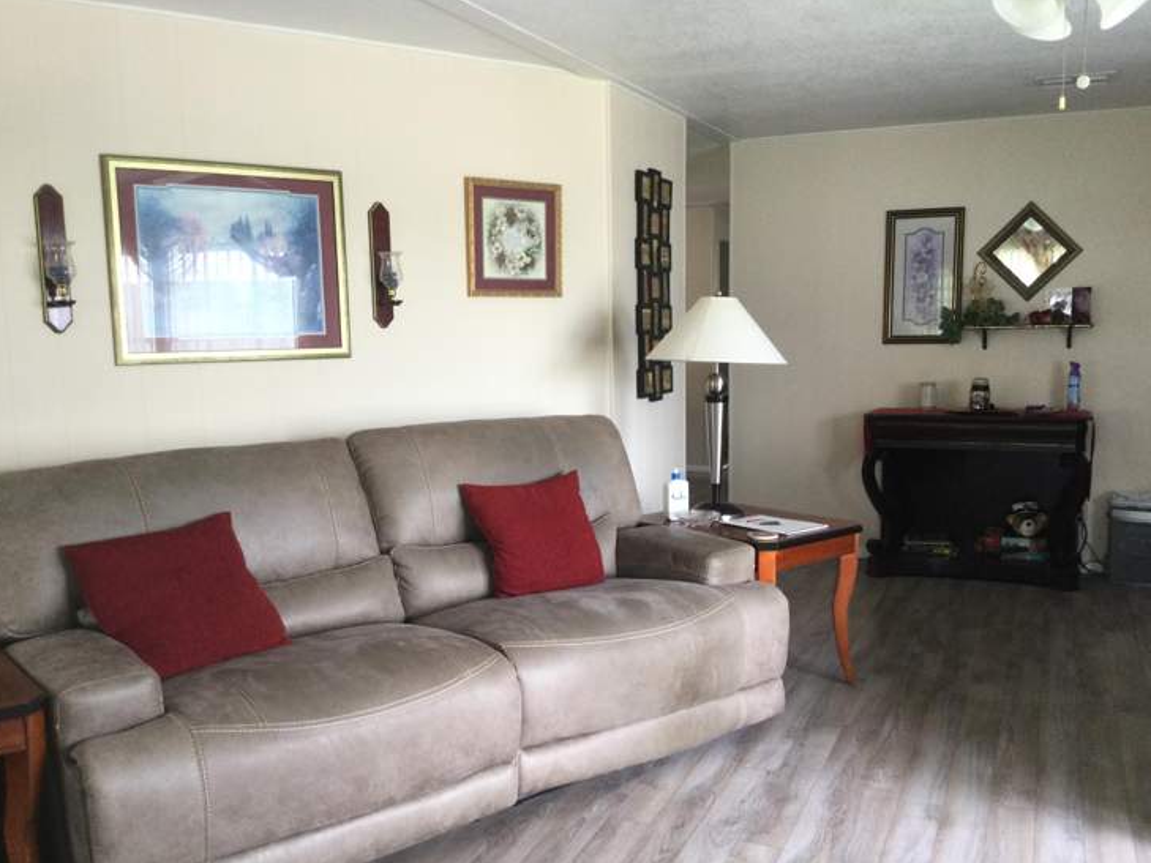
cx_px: 570
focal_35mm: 34
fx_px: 1131
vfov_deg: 41.8
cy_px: 458
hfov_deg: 53.9
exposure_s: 1/30
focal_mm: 3.3
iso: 50
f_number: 2.4
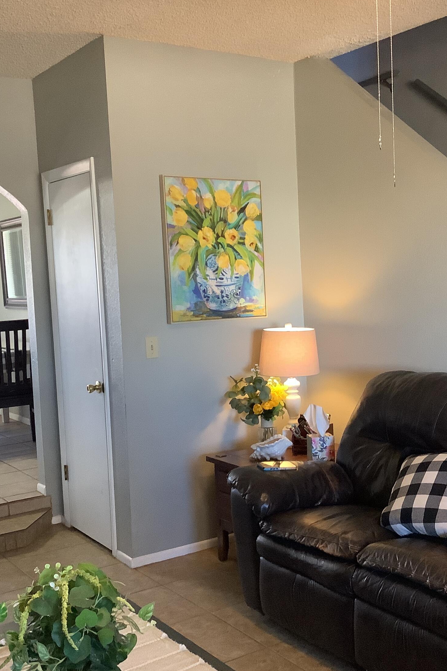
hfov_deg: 30.3
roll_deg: +3.0
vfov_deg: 44.5
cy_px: 339
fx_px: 819
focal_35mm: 44
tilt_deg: -5.8
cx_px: 294
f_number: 2.4
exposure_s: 1/60
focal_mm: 3.3
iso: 320
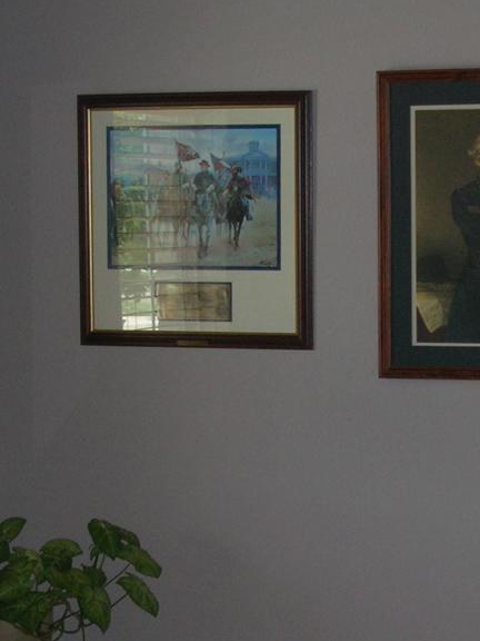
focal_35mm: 120
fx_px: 2219
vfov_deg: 16.3
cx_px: 356
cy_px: 514
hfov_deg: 12.3
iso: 89
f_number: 3.4
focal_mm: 9
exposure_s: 1/60.1
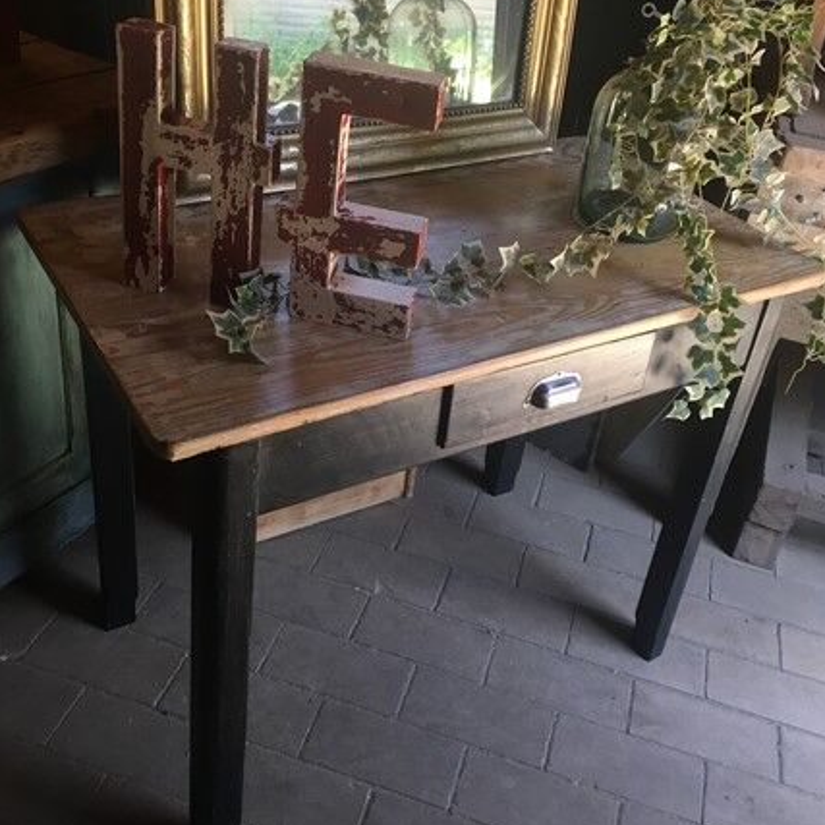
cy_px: 332
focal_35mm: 36
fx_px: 971
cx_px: 400
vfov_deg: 45.8
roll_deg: -6.6
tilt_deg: -31.8
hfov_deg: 46.0
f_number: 2.2
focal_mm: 4.15
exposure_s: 1/33
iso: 50
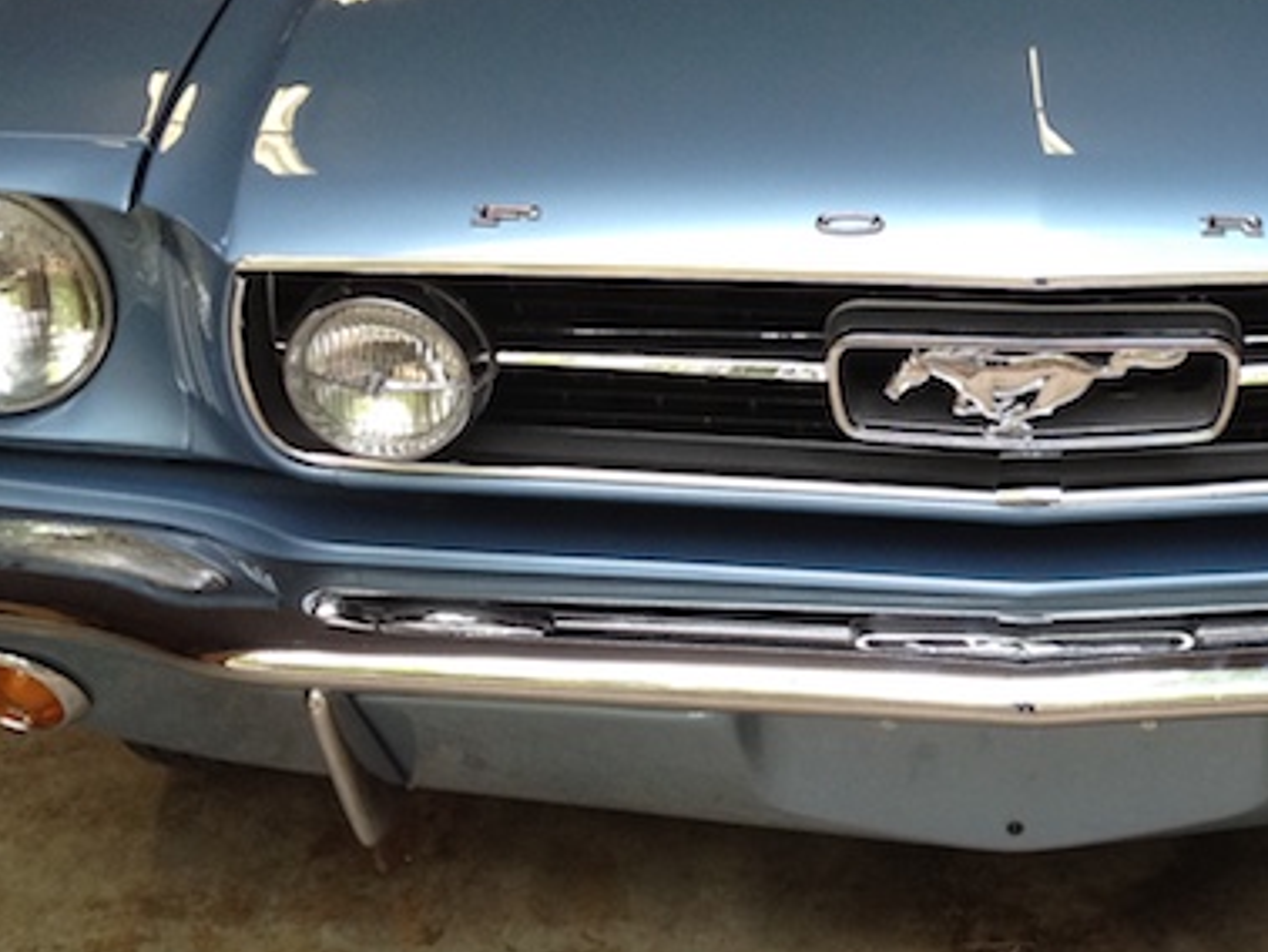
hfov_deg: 25.6
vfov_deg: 19.7
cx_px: 1100
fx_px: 2712
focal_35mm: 74
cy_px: 151
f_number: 2.4
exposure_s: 1/120
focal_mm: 4.28
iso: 100
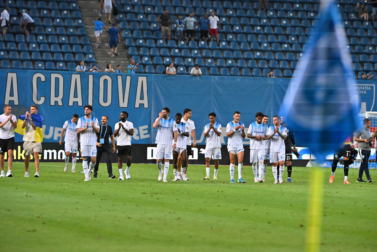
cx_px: 188
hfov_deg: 8.2
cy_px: 126
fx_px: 2618
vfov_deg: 5.5
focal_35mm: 250
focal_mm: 250
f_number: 6.3
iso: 5000
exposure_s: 1/1600
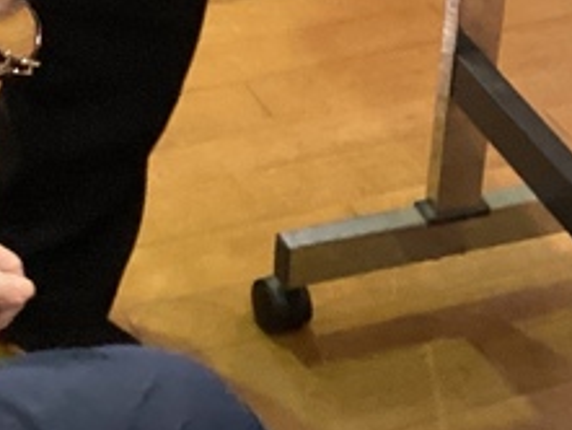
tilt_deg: -34.4
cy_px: 163
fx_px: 2315
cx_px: 479
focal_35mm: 140
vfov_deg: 10.6
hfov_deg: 14.0
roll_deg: -8.3
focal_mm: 3.3
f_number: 2.4
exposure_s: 1/40
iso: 320
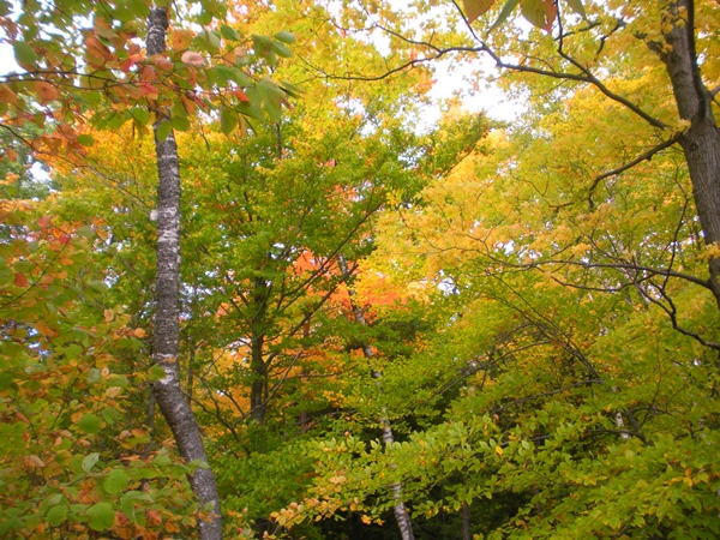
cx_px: 360
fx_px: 749
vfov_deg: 39.7
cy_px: 270
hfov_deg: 51.4
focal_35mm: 36
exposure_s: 1/120
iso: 125
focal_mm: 6.3
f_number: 3.5
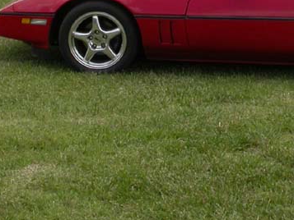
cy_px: -7
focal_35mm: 109
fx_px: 926
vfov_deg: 13.4
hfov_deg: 17.9
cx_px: 229
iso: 100
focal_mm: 7.85
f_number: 6.7
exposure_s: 1/314
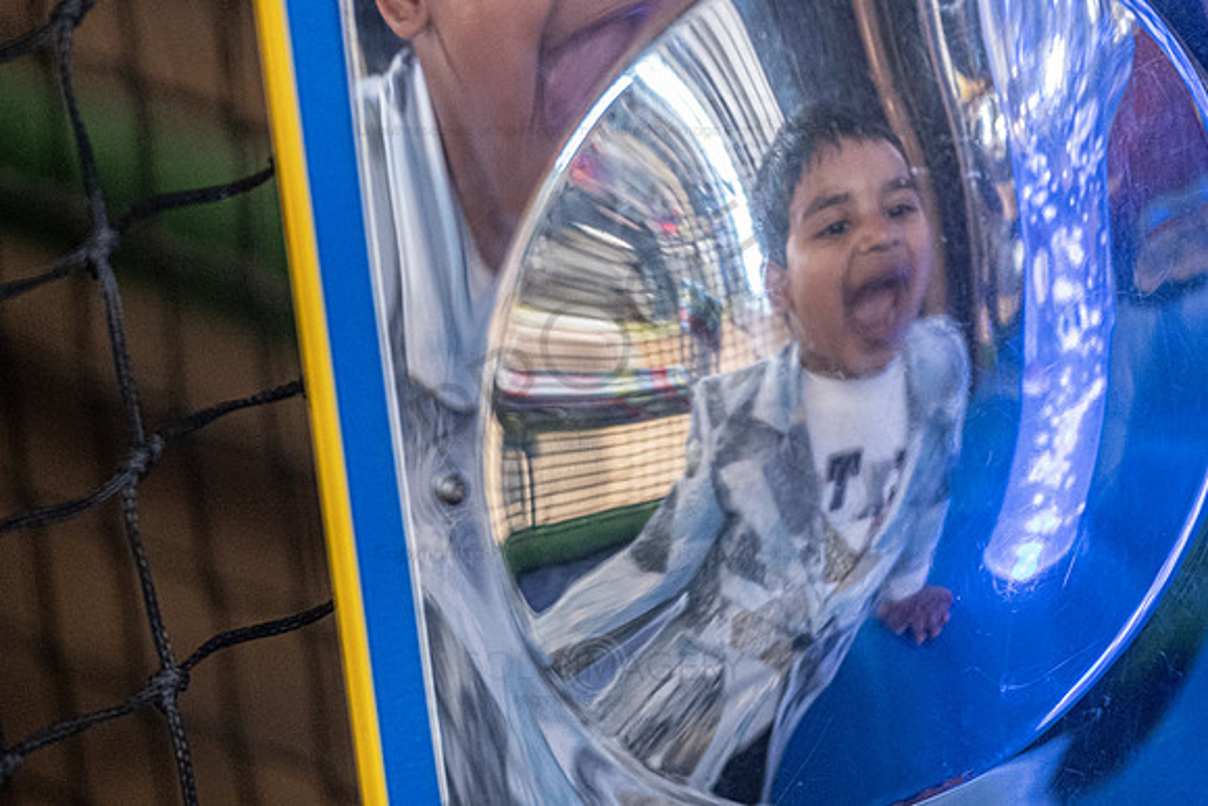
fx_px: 8070
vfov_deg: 5.7
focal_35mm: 240
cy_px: 375
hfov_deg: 8.6
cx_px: 591
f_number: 2.8
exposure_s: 1/60
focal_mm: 140
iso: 1600
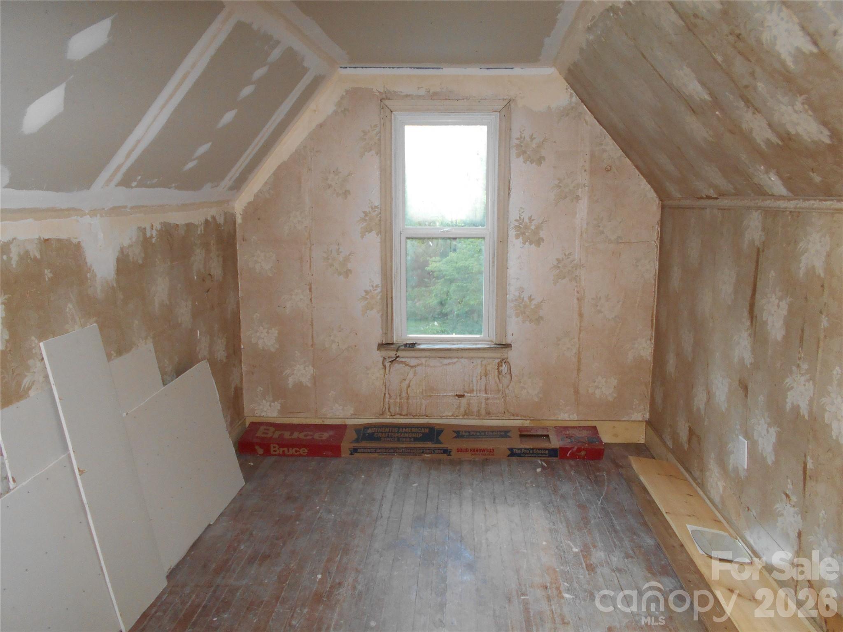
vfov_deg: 53.1
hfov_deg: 67.3
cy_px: 316
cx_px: 422
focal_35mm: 26
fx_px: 633
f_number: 3.2
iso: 250
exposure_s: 1/25
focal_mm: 4.6
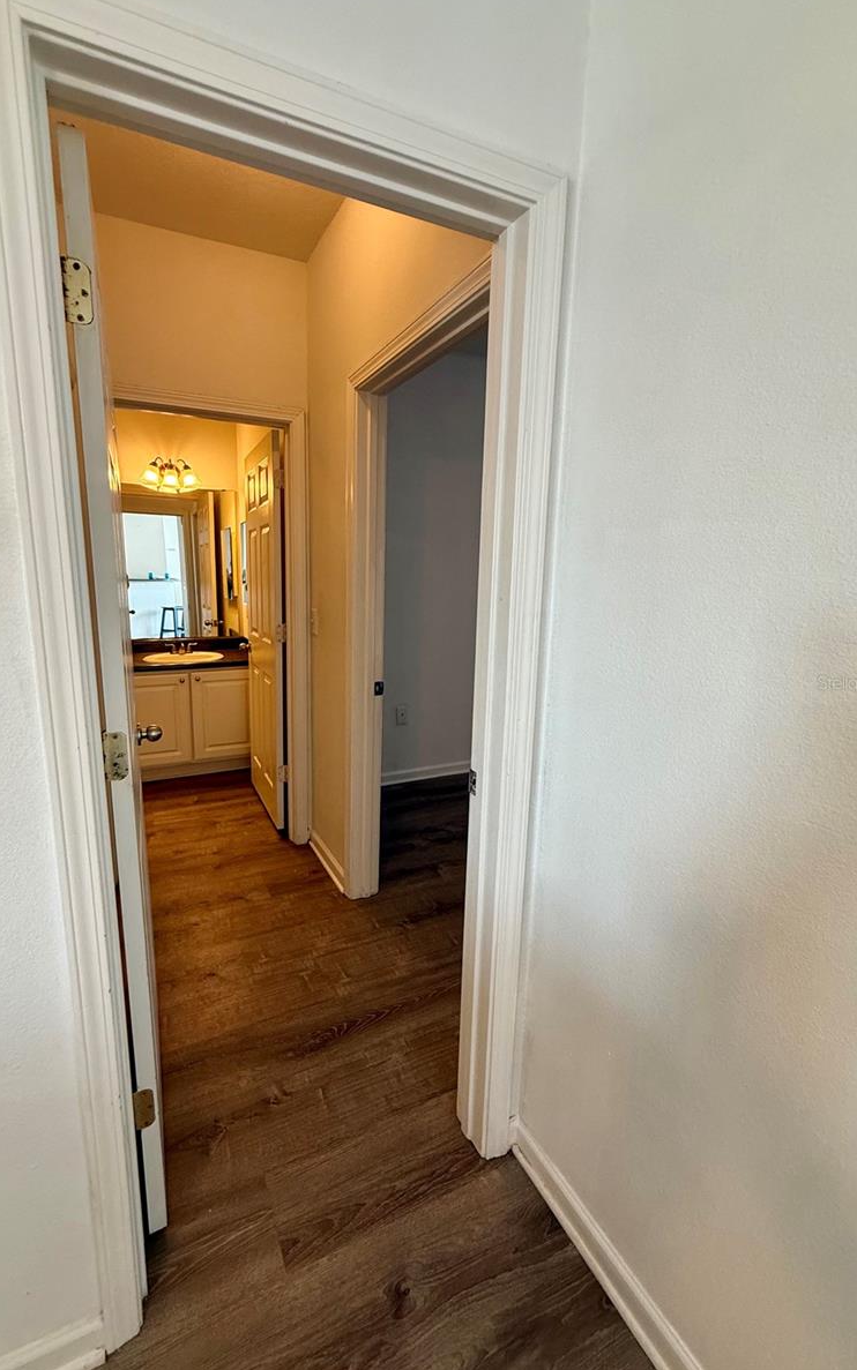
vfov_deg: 101.5
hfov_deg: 74.5
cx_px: 380
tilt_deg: -10.5
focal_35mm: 15
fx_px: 560
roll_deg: -1.5
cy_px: 682
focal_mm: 2.22
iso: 200
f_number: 2.2
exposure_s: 1/120
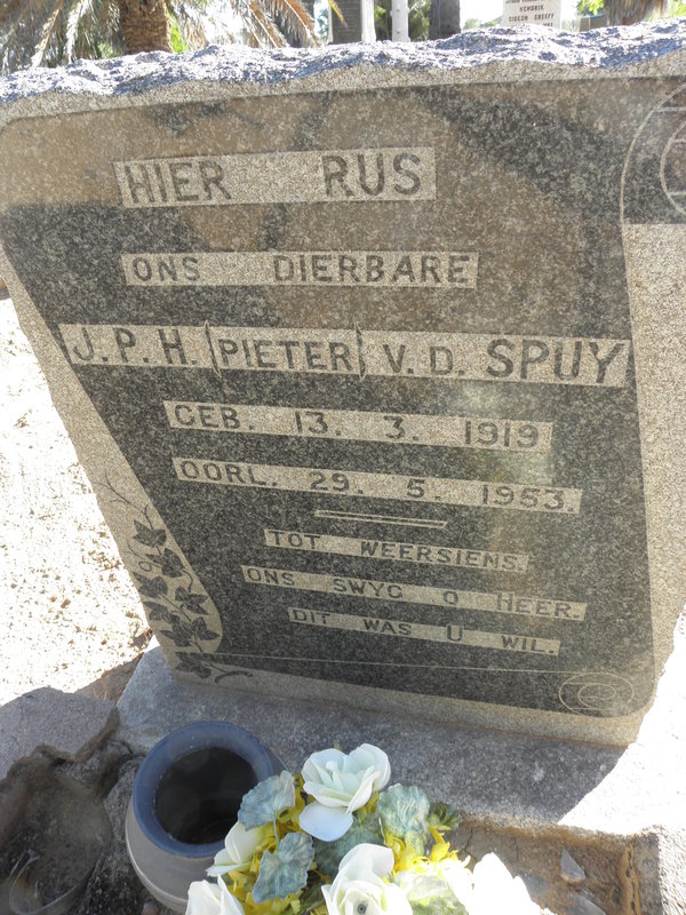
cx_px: 343
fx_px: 687
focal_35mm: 26
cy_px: 458
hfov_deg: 53.1
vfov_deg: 67.3
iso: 64
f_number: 4
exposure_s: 1/60
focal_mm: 4.6
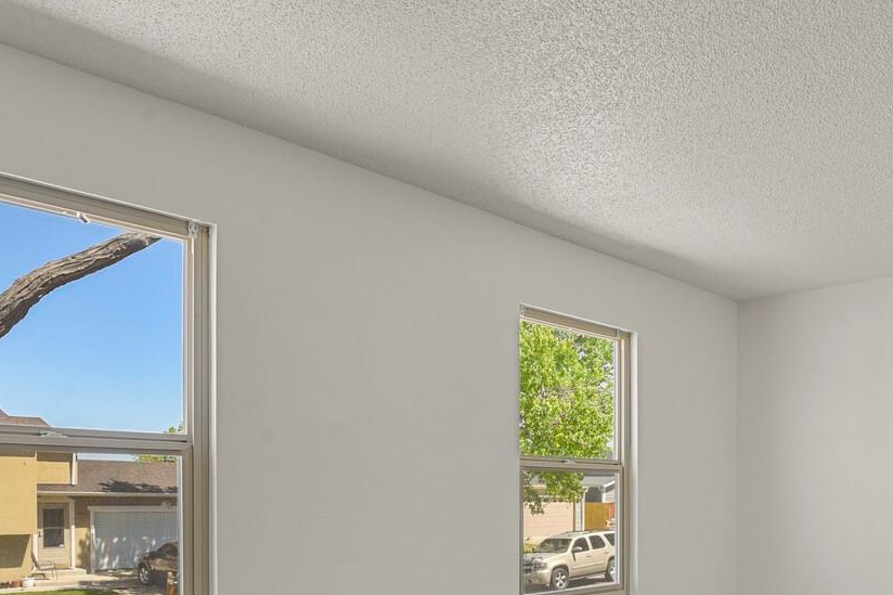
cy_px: 500
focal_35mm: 33
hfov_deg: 54.3
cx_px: 680
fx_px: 818
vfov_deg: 38.1
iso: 250
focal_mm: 17
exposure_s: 1/1.67
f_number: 8
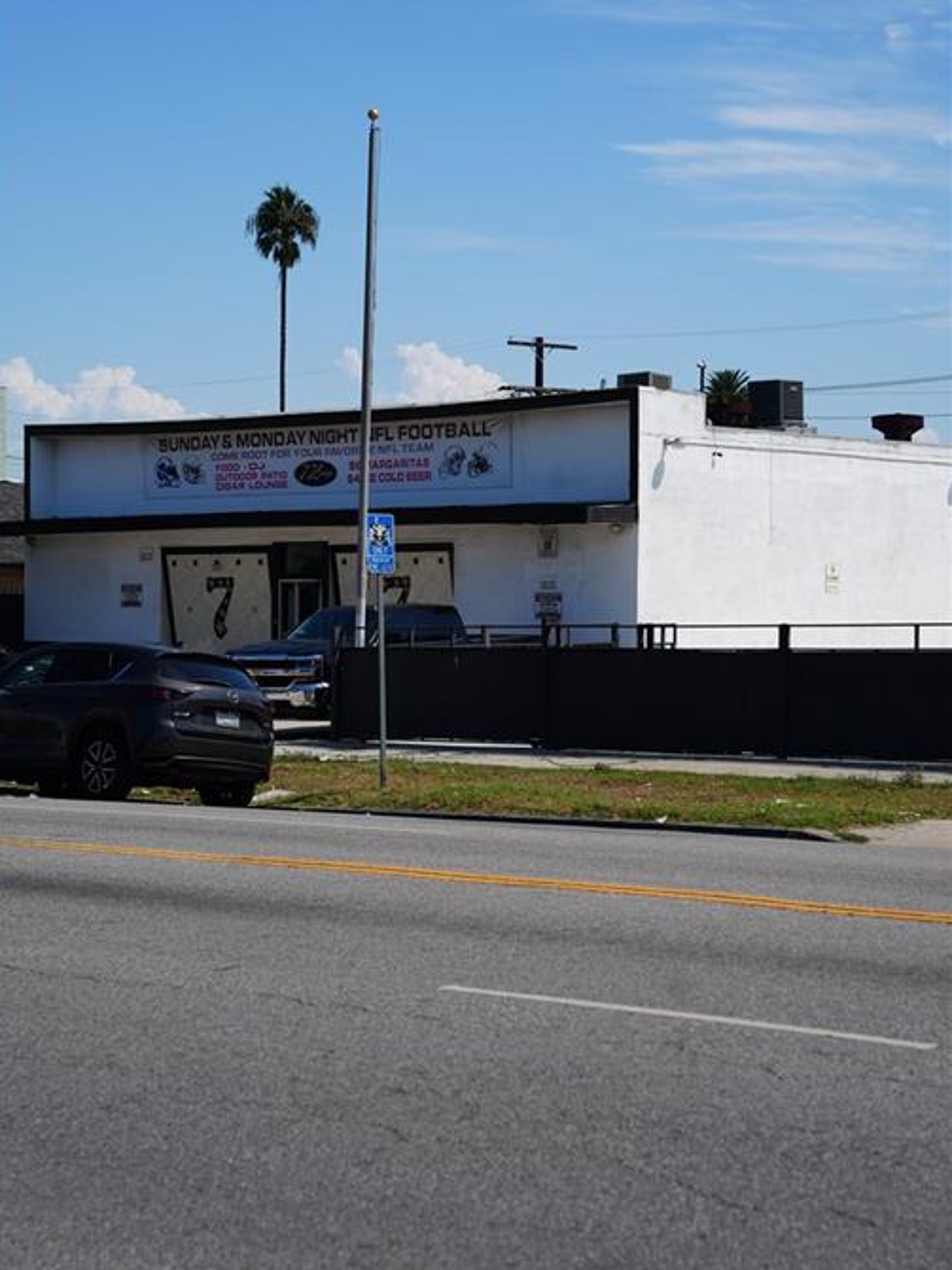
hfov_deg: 19.1
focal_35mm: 77
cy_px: 594
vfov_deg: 25.3
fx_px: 2824
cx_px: 469
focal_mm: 70
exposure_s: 1/1000
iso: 100
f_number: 5
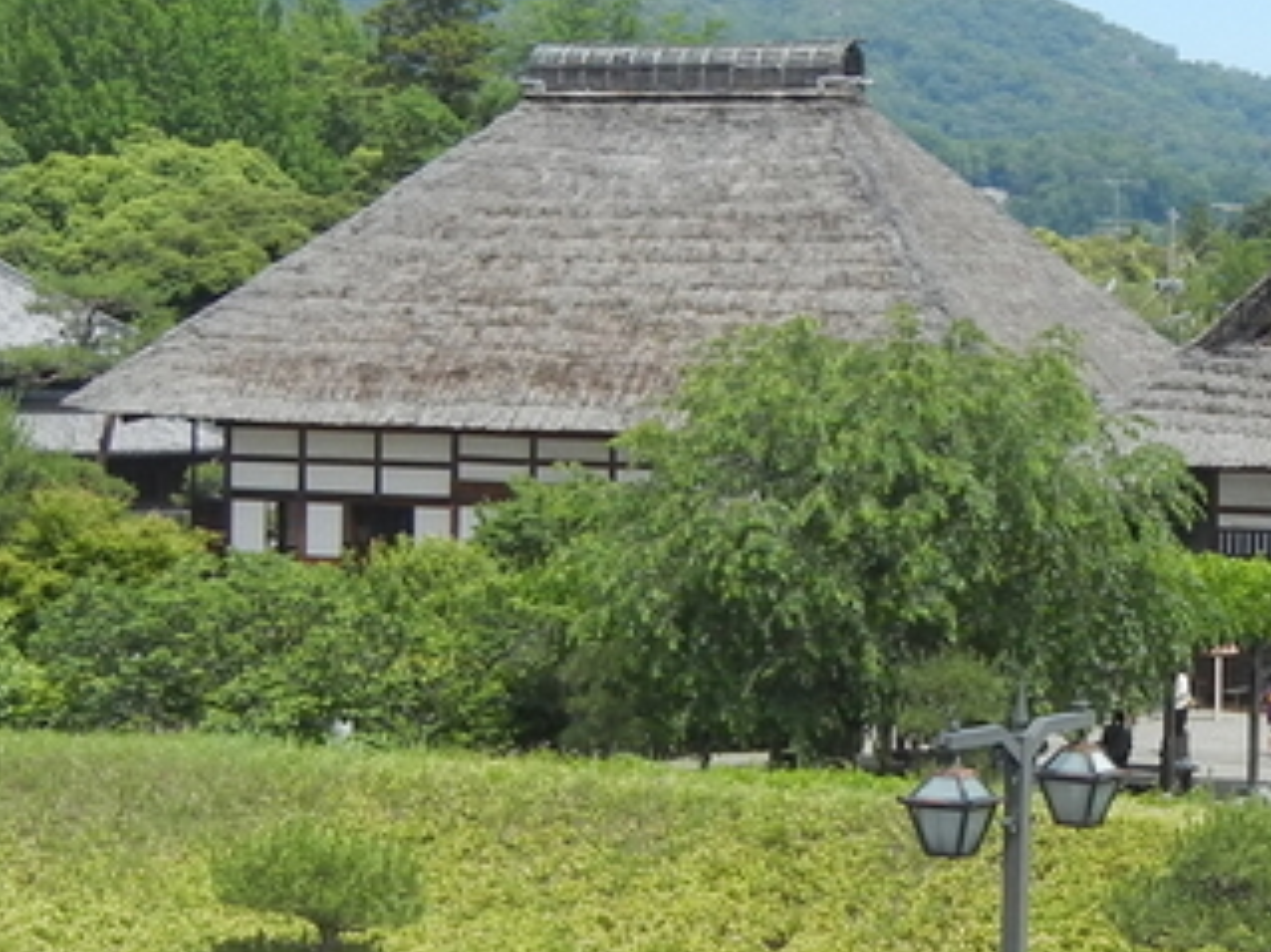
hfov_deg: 17.2
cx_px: 1124
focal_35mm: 113
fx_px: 4147
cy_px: 562
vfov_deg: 13.1
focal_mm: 5.4
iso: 160
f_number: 7
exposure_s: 1/324
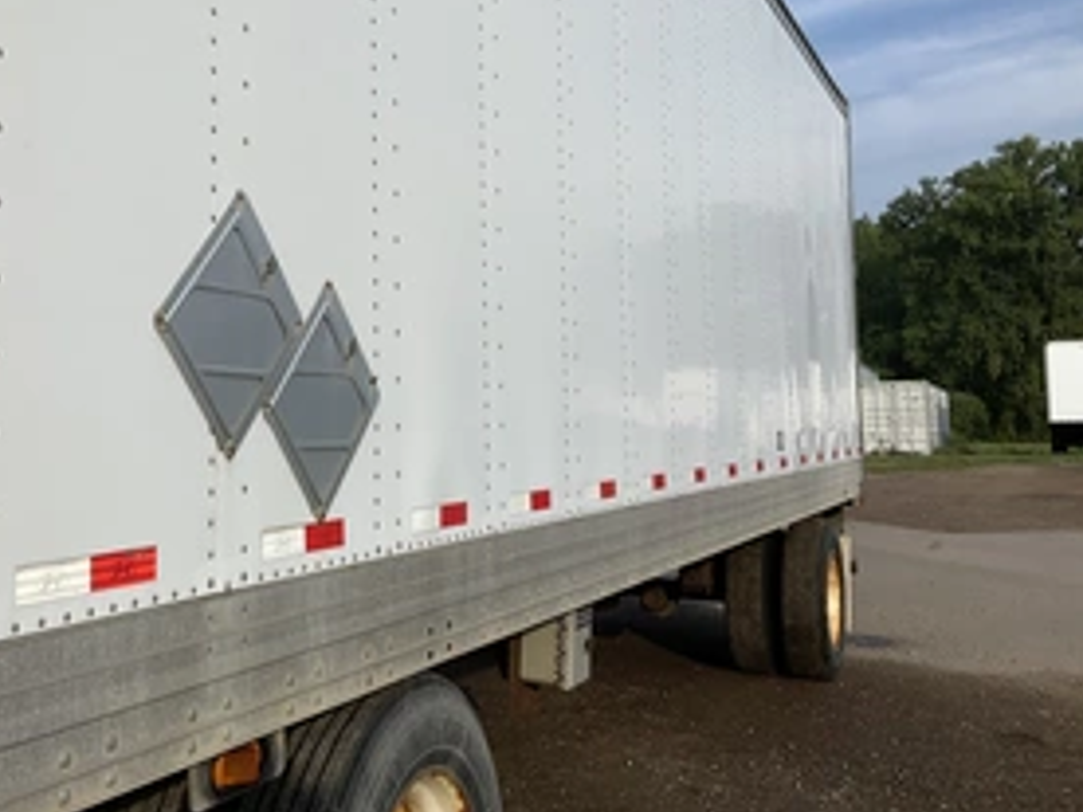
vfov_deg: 34.2
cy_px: 314
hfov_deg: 44.3
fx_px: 1314
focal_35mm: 42
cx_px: 385
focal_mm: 3
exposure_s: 1/1730
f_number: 1.8
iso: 25
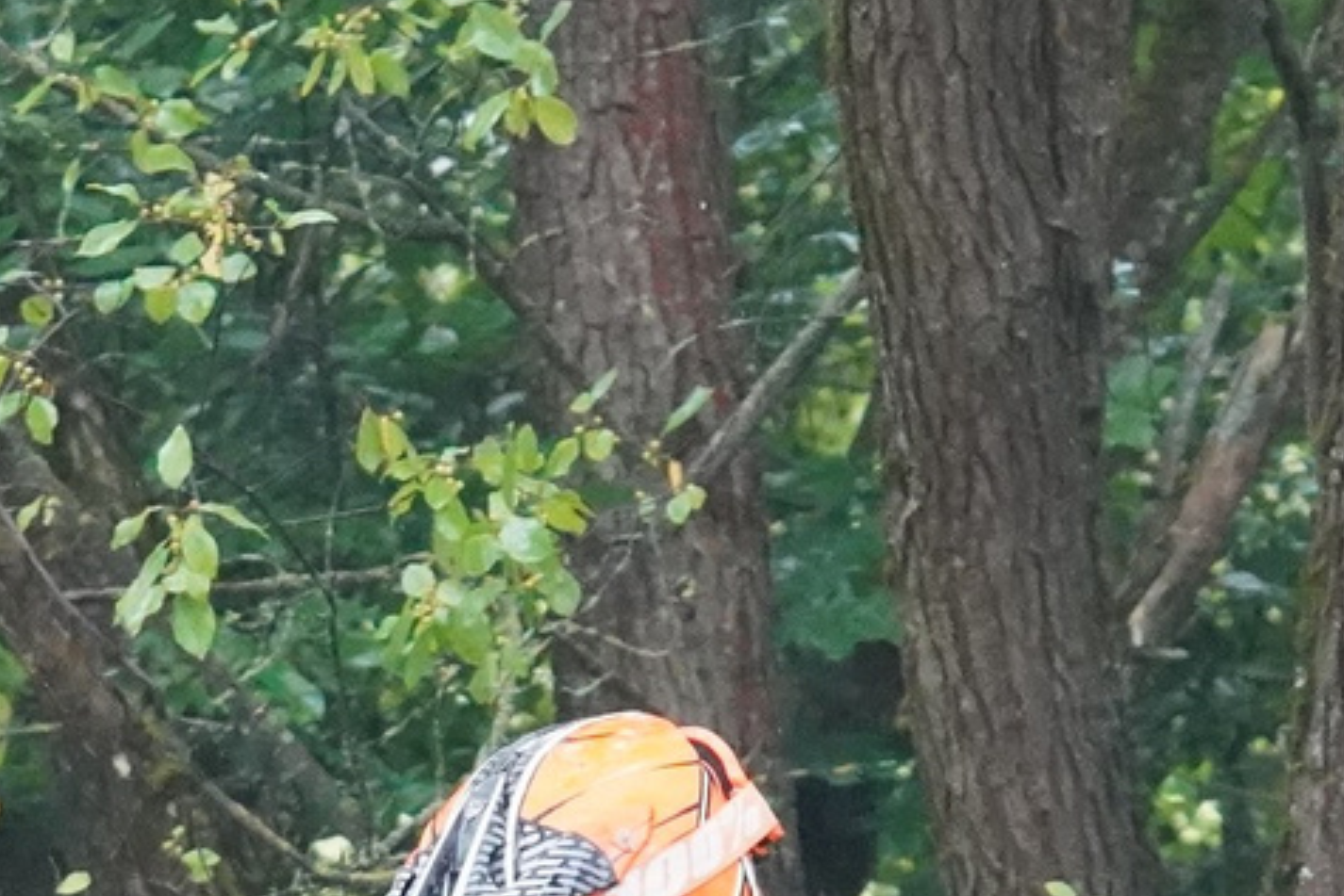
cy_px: 1904
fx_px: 14489
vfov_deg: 3.5
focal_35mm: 388
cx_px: 1324
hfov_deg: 5.3
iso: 12800
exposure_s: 1/2000
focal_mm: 72
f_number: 3.2
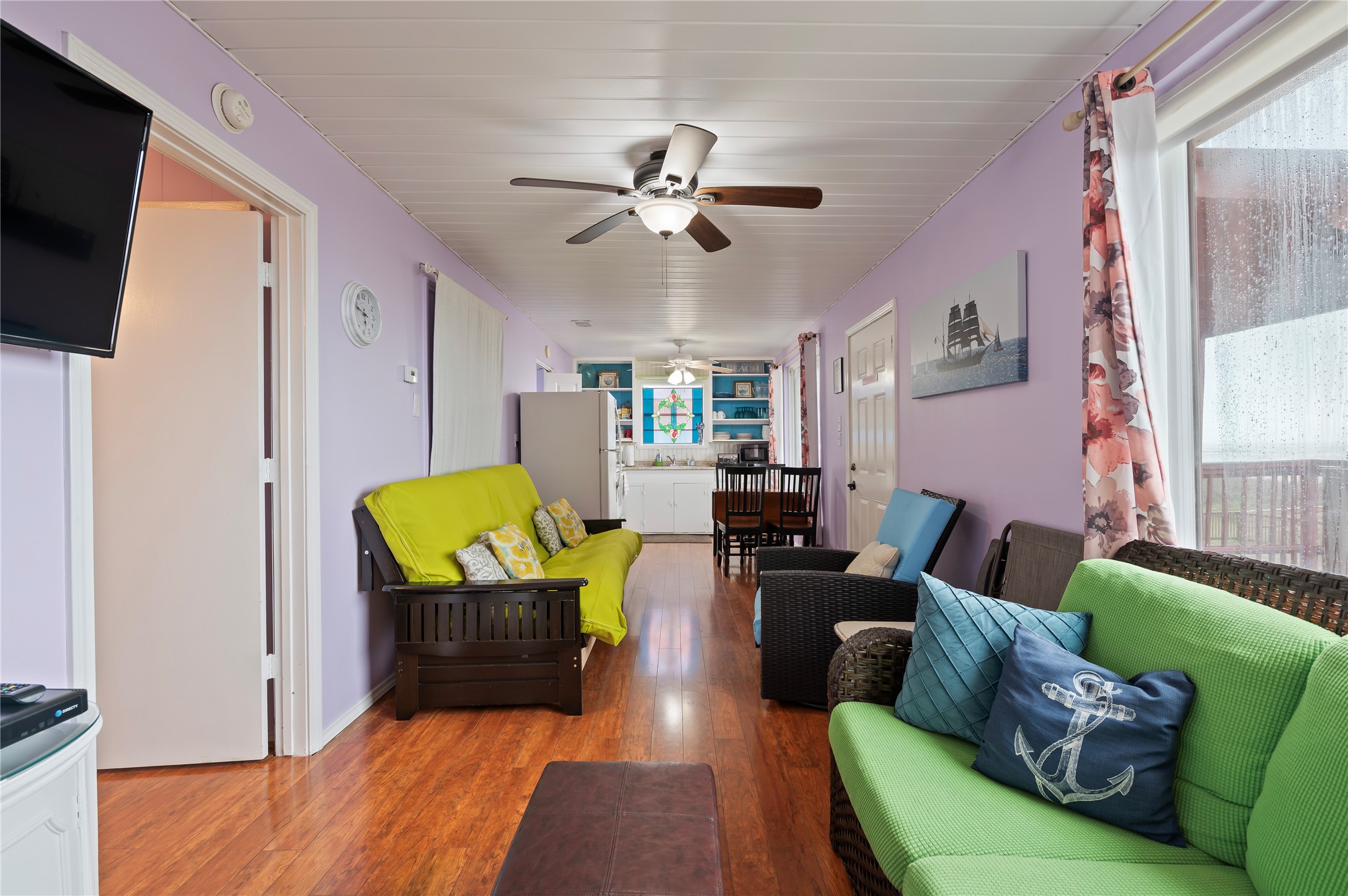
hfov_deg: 100.4
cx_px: 674
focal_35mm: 15
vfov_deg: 77.2
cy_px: 448
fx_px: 561
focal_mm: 15
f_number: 5.6
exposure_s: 1/6
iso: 125
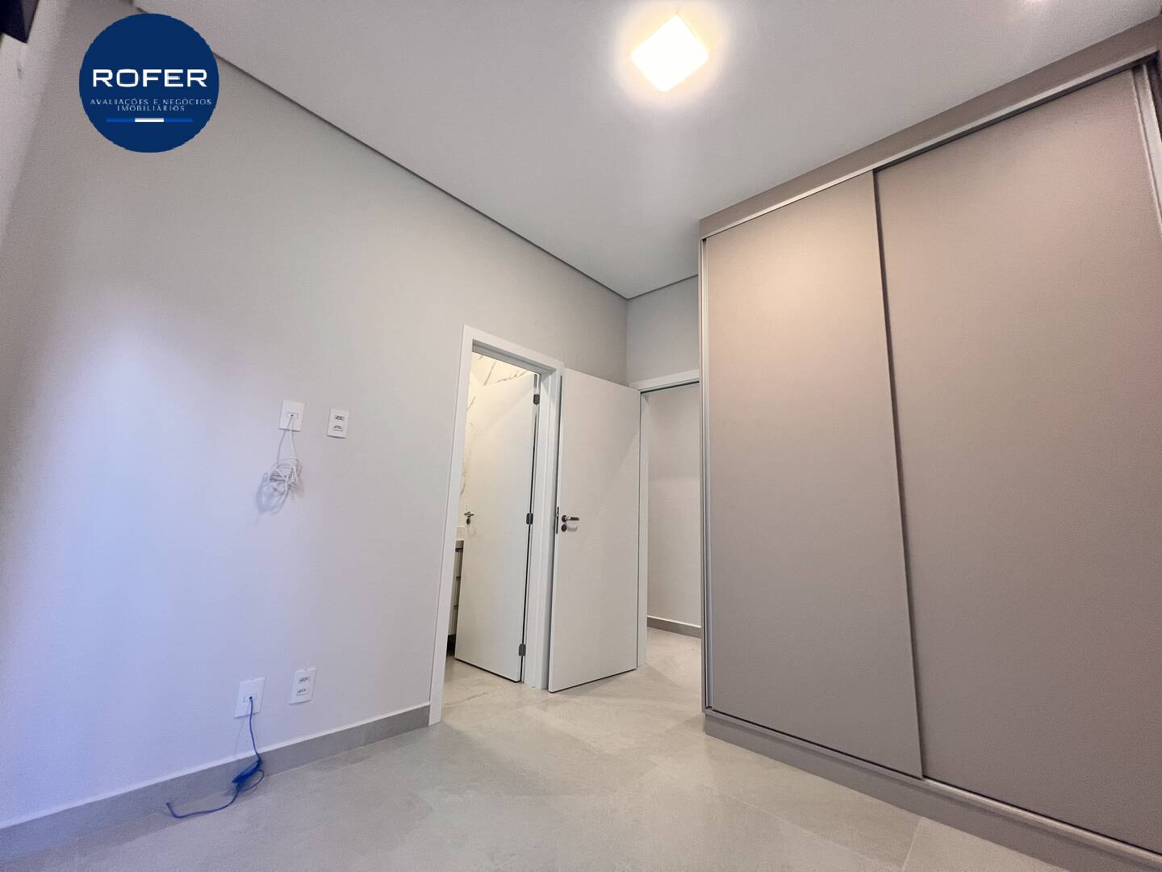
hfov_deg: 106.2
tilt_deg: +9.8
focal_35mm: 13
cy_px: 436
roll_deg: -3.0
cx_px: 581
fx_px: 436
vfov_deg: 89.9
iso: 125
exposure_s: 1/120
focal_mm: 1.57
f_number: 1.8
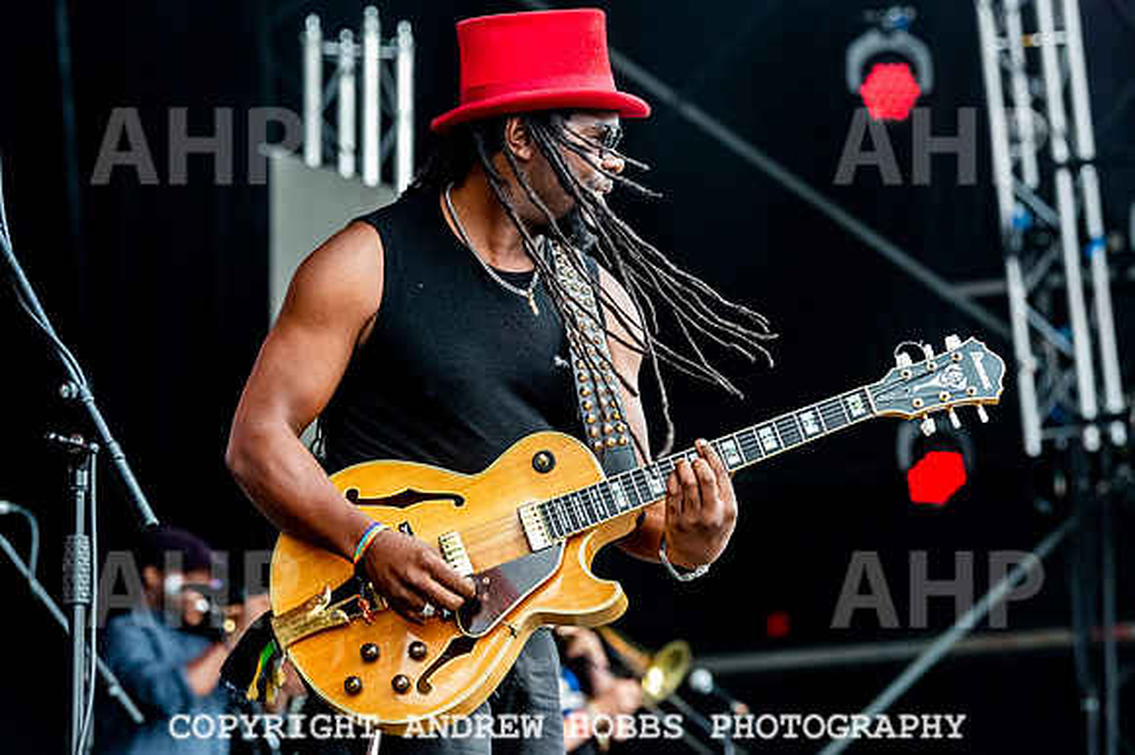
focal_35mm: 151
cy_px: 358
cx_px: 597
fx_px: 4761
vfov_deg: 9.1
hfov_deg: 13.6
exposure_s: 1/500
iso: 2000
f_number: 4.5
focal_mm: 135
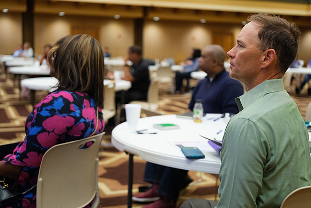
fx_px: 420
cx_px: 156
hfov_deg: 40.6
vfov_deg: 27.7
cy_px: 104
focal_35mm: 49
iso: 1600
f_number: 1.8
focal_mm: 32.2
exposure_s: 1/125
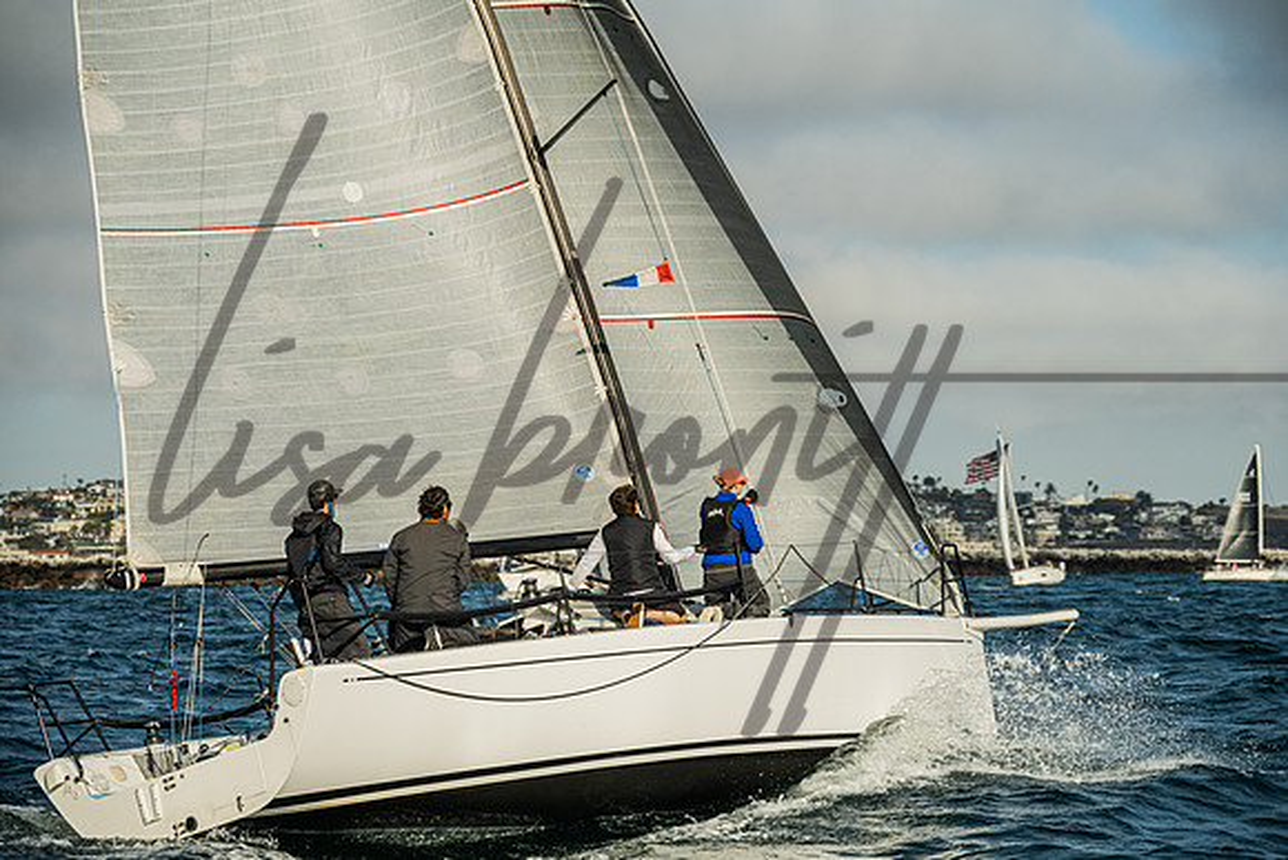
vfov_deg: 10.6
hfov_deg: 15.9
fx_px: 4615
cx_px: 655
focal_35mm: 129
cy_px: 430
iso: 250
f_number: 6.3
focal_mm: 125
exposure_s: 1/1000
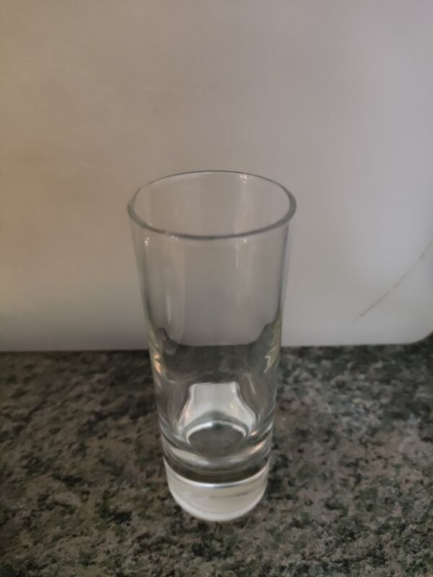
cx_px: 216
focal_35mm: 25
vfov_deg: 69.4
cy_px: 288
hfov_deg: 54.9
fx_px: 417
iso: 2374
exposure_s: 1/20
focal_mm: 4.71
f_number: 1.79
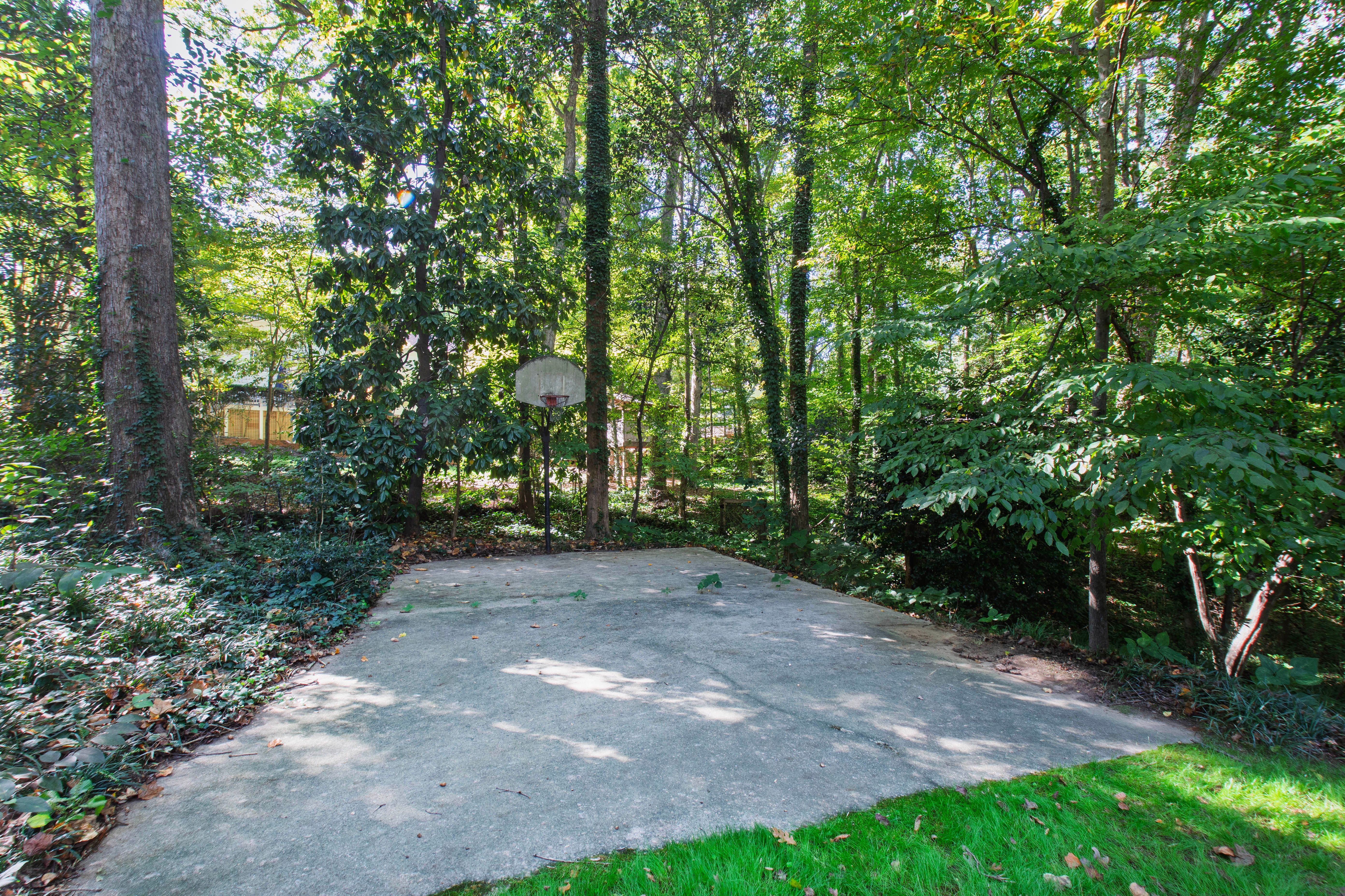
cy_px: 448
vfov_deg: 77.3
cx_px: 672
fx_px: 560
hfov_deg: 100.4
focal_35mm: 15
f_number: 8
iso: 100
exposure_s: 1/8
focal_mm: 10
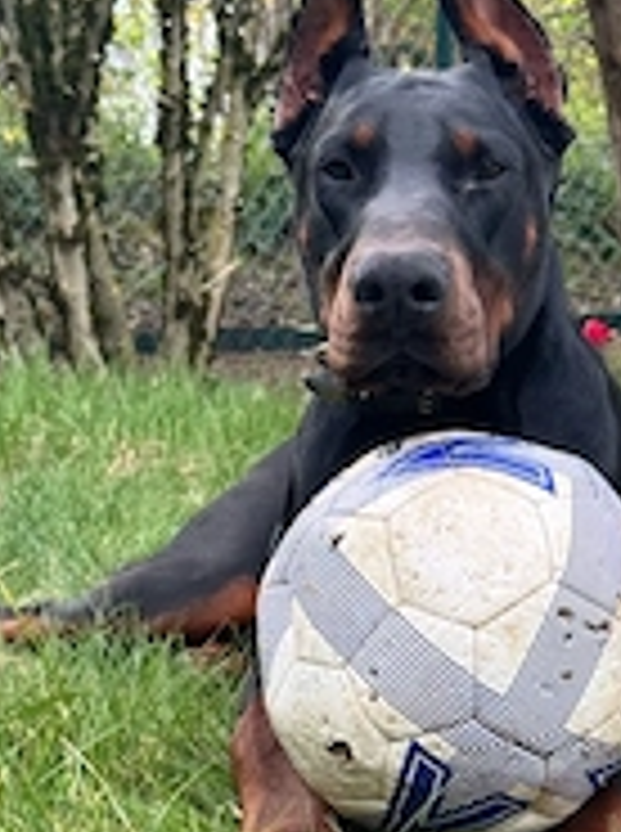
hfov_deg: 14.1
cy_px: 661
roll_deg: -0.7
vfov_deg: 18.8
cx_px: 490
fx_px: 2496
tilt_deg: -9.1
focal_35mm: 104
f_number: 1.78
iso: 64
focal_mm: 6.76
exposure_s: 1/484
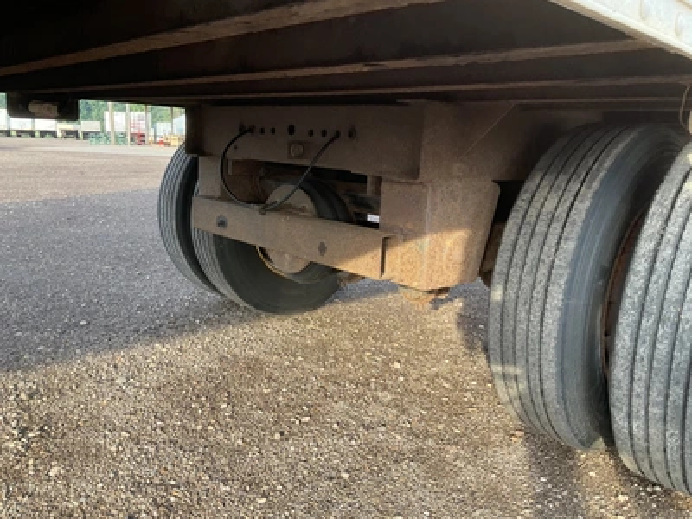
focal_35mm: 29
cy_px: 260
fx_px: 580
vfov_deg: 48.2
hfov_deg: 61.7
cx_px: 346
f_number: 1.8
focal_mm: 3
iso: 32
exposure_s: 1/153
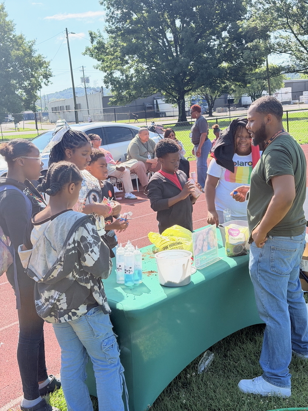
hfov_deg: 30.3
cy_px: 206
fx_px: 569
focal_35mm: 48
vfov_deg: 39.7
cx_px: 154
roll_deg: +5.0
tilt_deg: -9.1
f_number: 1.78
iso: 100
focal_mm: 6.76
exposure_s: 1/2342
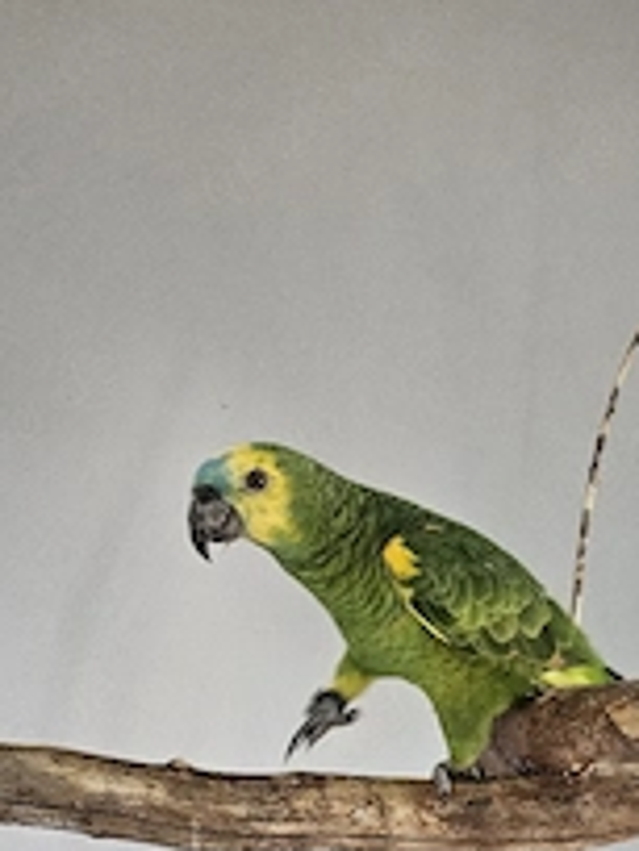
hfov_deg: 32.0
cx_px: 409
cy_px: 484
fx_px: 1108
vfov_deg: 42.0
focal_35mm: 45
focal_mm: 6.3
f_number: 1.7
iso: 640
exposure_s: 1/101
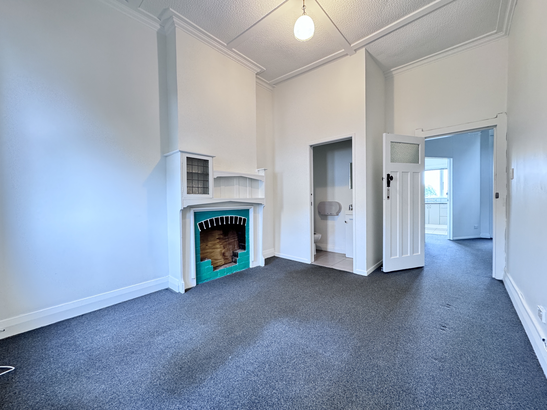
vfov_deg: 85.7
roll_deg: +1.1
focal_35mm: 14
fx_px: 221
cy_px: 205
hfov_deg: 102.1
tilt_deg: -1.5
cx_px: 274
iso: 250
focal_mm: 2.22
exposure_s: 1/50
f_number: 2.2
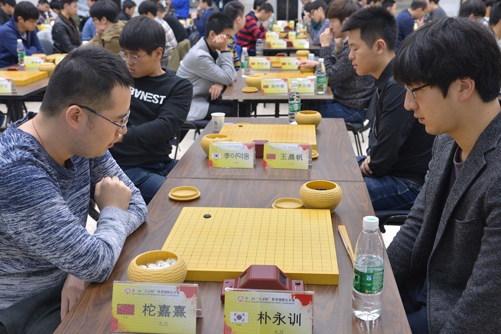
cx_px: 256
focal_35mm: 42
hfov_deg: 46.4
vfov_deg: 31.9
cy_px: 175
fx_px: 585
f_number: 6.3
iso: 1000
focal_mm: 38
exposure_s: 1/50
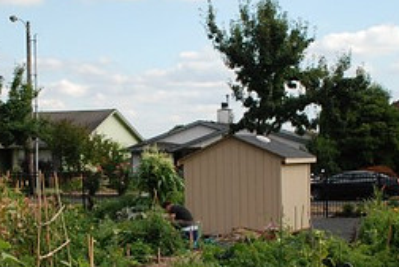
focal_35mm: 107
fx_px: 1190
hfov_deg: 19.0
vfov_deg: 12.7
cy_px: 255
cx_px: 144
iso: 500
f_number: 4.2
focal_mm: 31
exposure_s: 1/2000
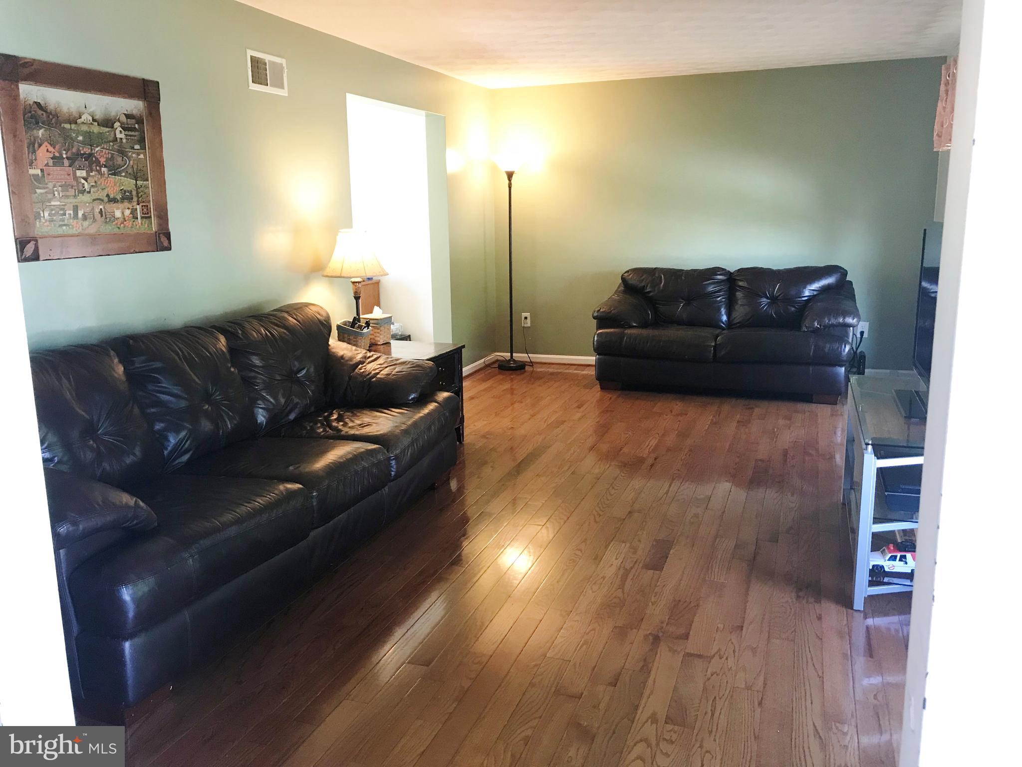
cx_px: 511
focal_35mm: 28
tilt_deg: -10.4
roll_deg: +1.2
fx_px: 827
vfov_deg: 49.7
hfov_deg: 63.4
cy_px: 384
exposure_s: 1/15
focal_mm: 3.99
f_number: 1.8
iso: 50
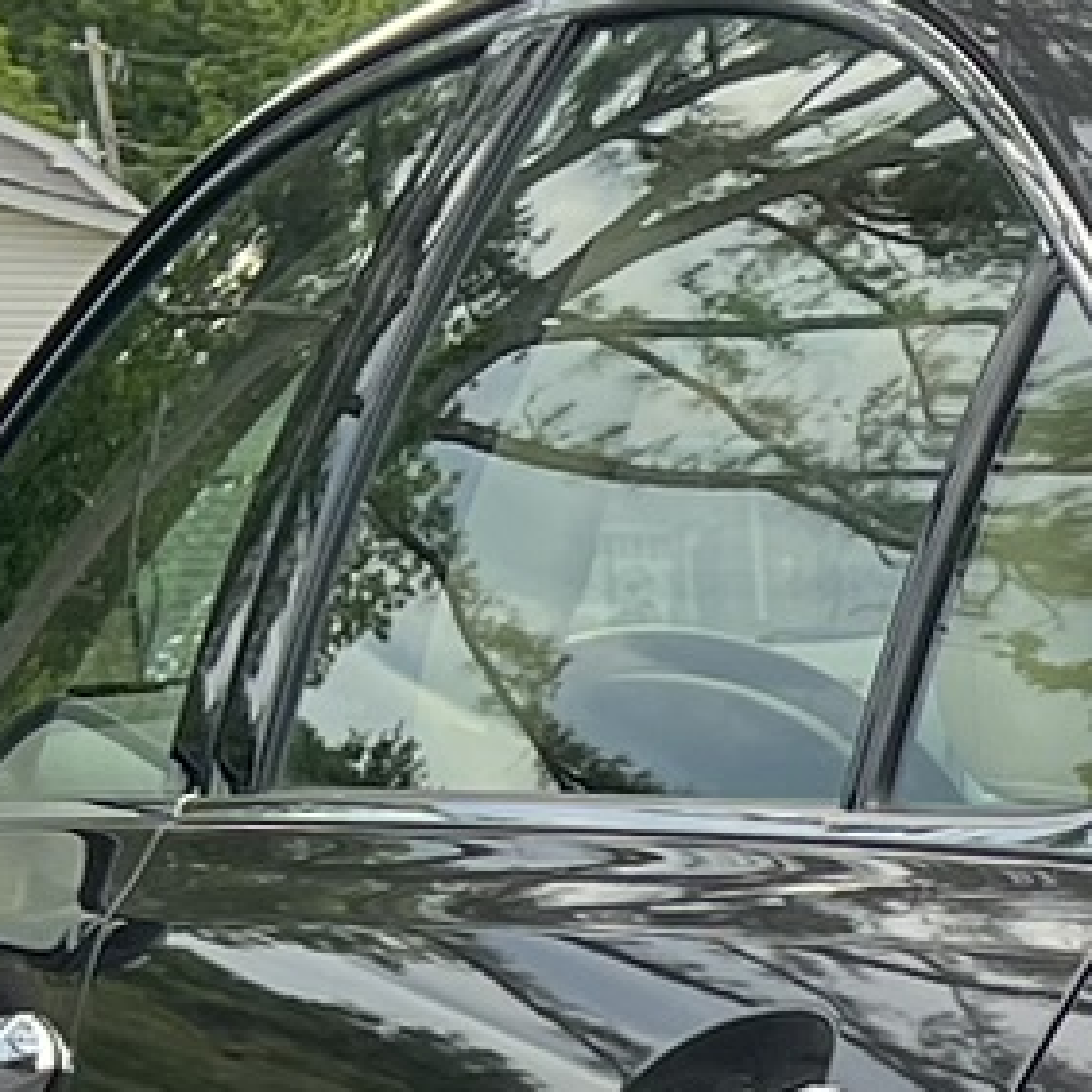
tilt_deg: -12.9
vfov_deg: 10.0
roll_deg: -0.6
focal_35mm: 167
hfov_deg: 9.0
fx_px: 5960
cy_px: 1789
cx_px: 2955
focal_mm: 5.7
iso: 50
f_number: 1.5
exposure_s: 1/359
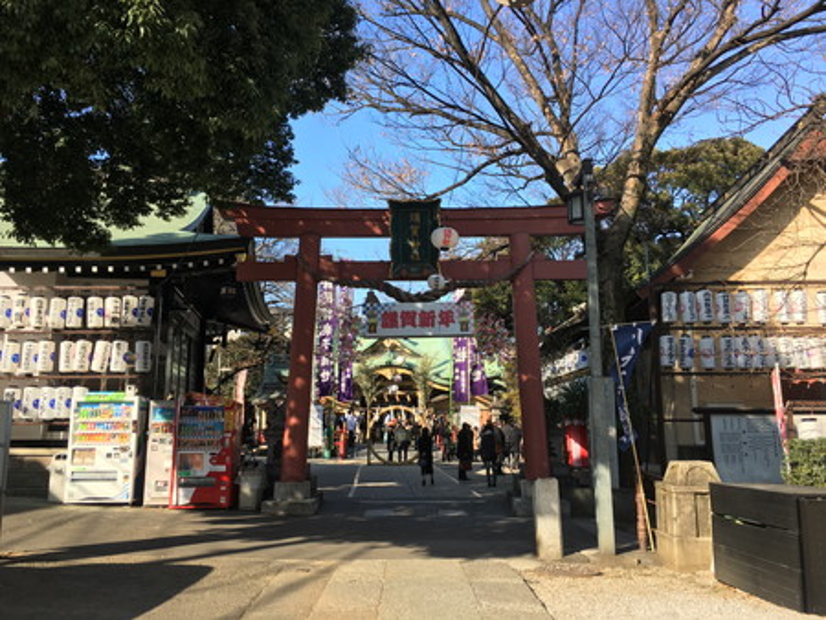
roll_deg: -0.7
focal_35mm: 29
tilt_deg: +11.2
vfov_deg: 48.3
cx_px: 413
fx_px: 692
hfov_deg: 61.6
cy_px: 310
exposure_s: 1/596
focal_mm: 4.15
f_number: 2.2
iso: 25
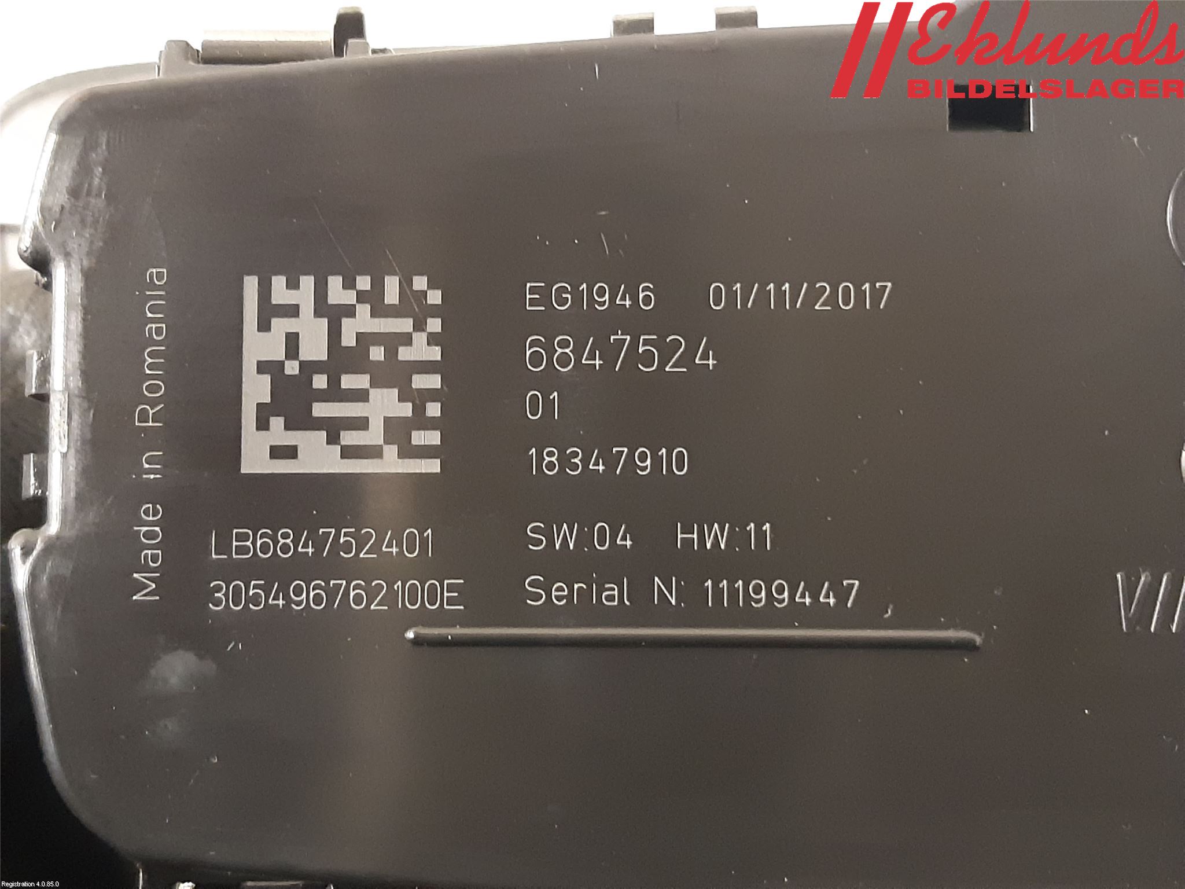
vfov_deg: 53.1
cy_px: 444
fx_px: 890
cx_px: 592
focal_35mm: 26
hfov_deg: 67.3
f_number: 1.7
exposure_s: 1/17
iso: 640
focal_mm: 3.93
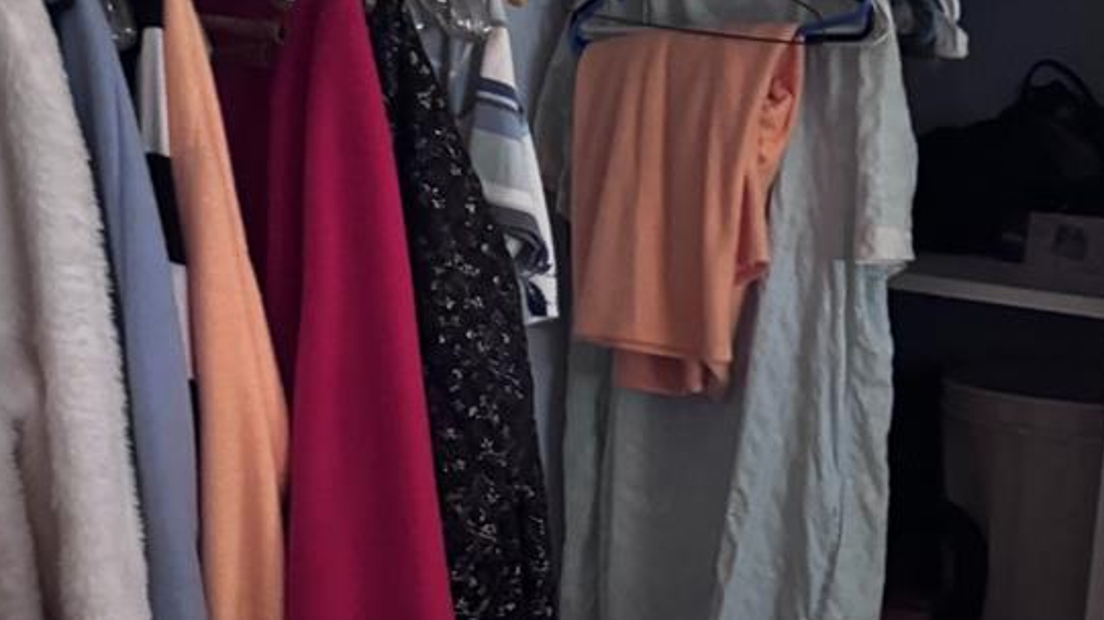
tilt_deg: -16.8
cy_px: 534
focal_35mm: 58
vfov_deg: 20.4
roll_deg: -1.0
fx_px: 1697
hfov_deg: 36.0
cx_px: 598
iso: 1600
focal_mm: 6.76
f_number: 1.78
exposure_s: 1/30
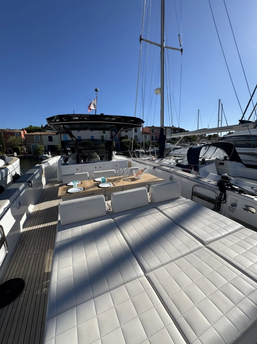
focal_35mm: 14
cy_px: 172
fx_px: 139
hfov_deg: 85.6
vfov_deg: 102.1
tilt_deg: -11.4
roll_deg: +2.4
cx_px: 128
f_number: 2.2
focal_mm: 2.22
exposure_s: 1/2674
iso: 50
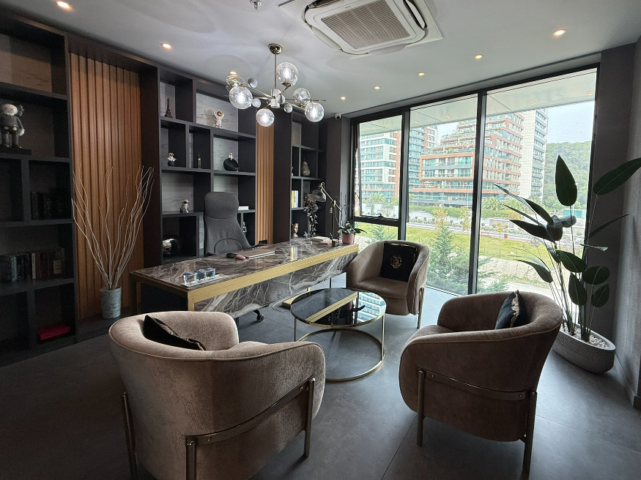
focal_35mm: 16
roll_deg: -1.7
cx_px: 364
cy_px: 209
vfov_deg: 77.7
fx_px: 296
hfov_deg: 93.9
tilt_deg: -3.5
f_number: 2.2
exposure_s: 1/99
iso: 100
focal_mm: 2.22
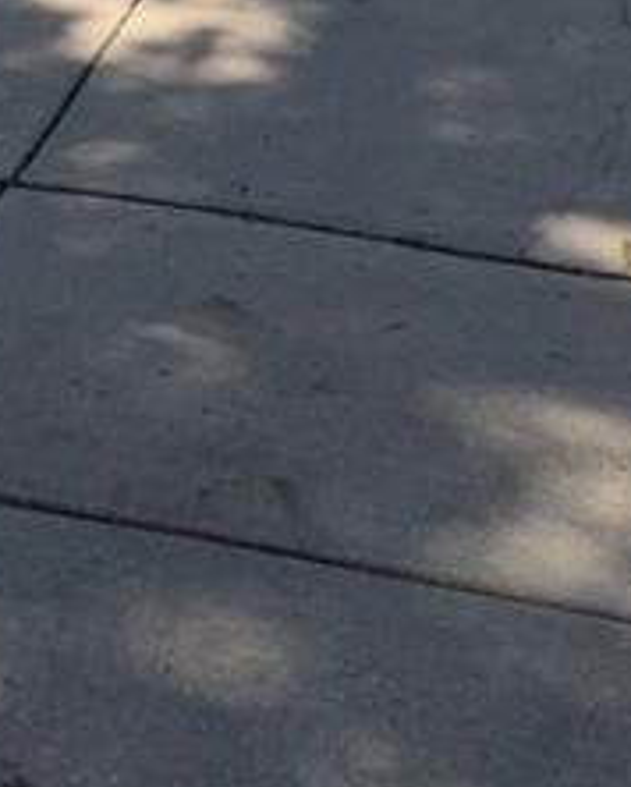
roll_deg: -2.1
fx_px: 2658
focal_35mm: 114
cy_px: -588
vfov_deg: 14.9
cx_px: 78
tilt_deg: +1.1
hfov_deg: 13.4
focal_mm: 6.76
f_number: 1.78
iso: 80
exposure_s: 1/4167
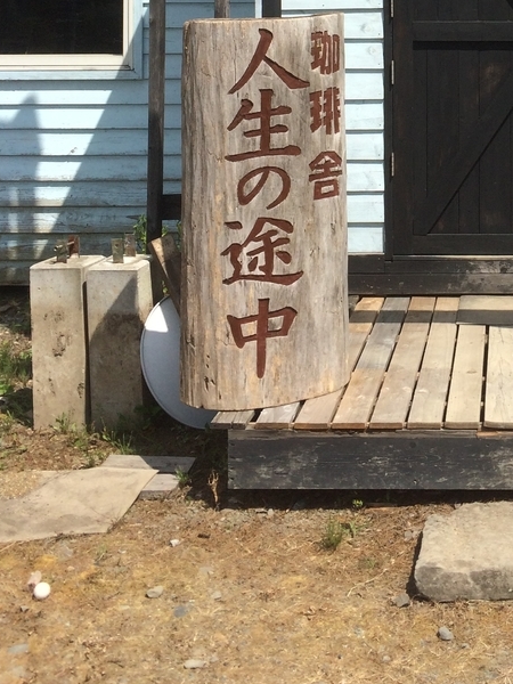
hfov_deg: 24.3
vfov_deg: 30.9
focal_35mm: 58
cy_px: 5
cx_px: 484
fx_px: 1146
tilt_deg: -0.2
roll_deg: +0.9
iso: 32
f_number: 2.2
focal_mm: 4.15
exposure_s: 1/3165
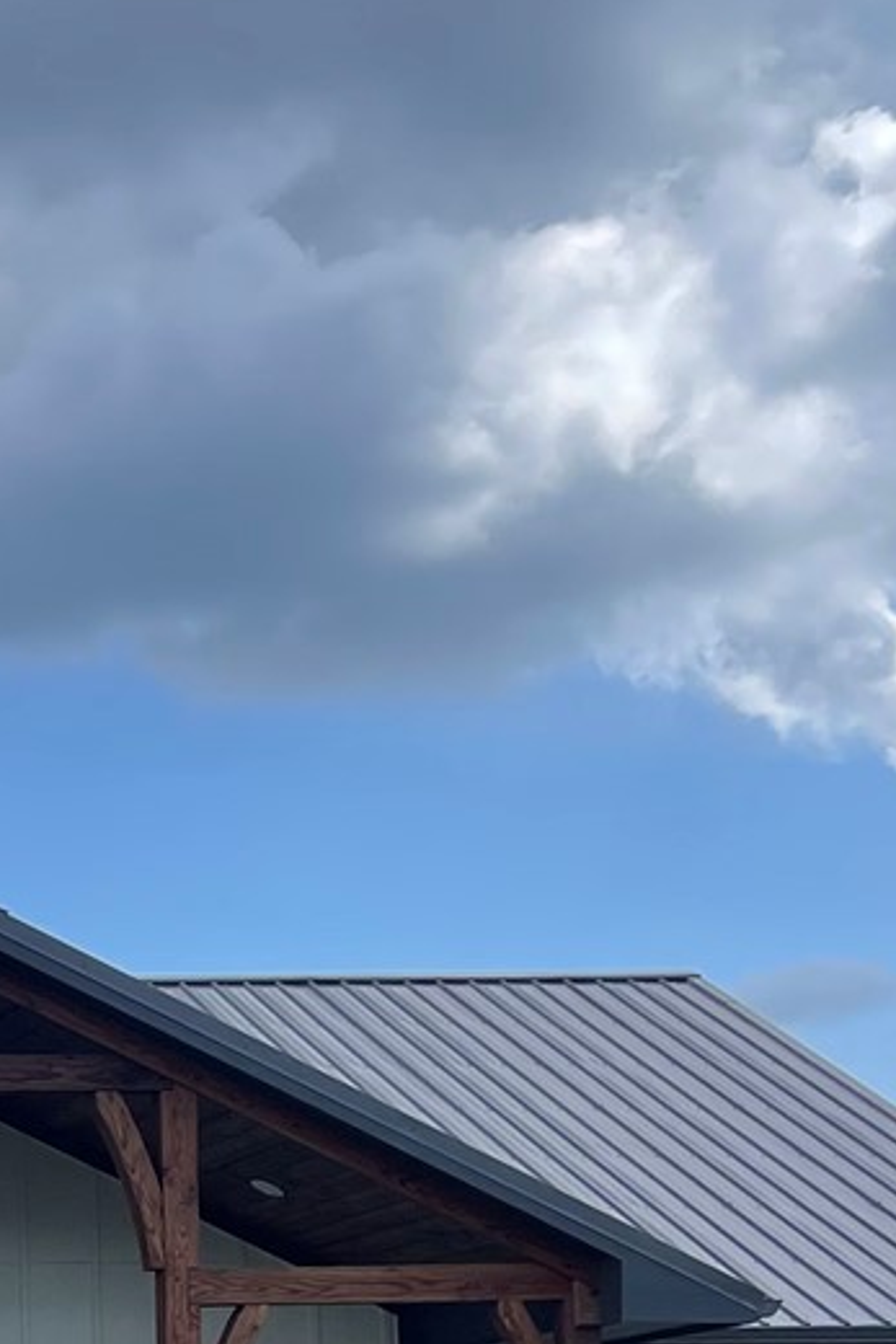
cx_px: -713
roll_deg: +0.6
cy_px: 1512
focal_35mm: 96
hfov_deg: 12.9
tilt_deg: +2.2
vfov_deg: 20.2
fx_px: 3581
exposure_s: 1/4049
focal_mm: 5.1
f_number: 1.6
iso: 32
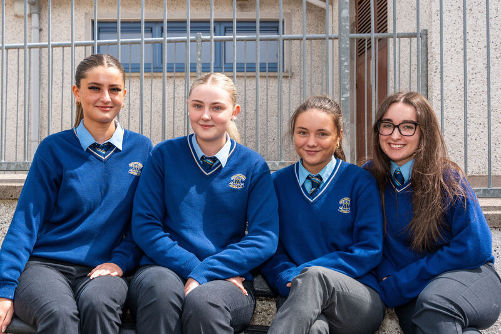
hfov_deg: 52.8
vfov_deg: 36.6
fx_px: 505
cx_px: 250
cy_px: 167
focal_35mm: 36
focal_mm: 36.3
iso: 160
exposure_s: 1/250
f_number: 7.1
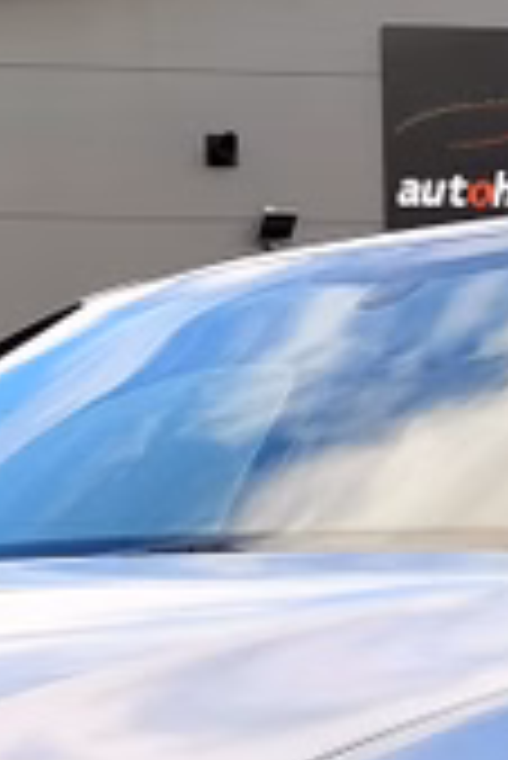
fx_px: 3633
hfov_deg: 8.0
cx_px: 288
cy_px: 1003
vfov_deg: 11.6
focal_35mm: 172
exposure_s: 1/708
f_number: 1.8
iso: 50
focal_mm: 5.58
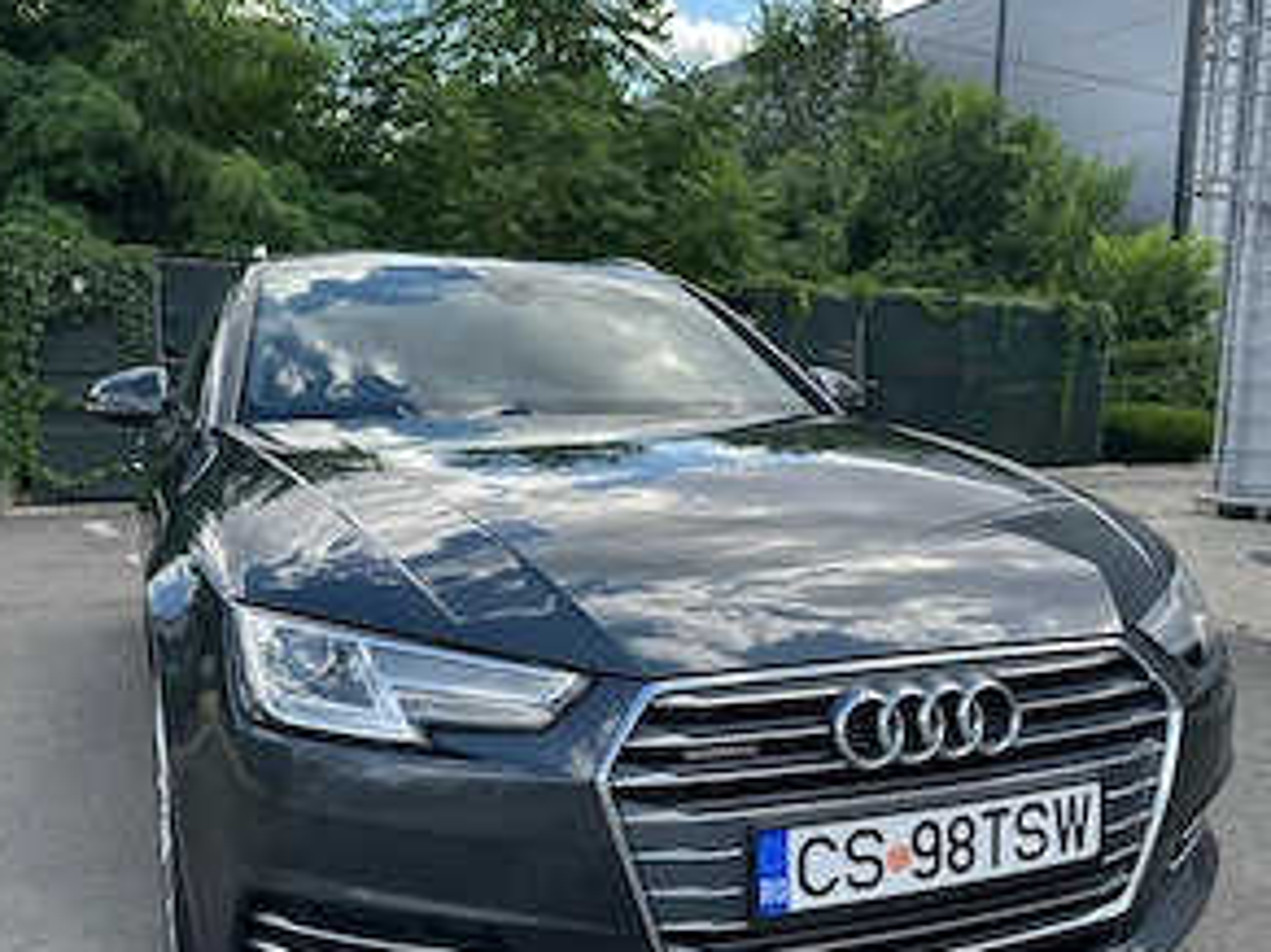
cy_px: 585
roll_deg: -1.2
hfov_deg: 55.4
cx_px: 633
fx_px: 1211
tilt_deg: -8.7
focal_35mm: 33
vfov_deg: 42.6
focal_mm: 6.86
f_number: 1.78
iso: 80
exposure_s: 1/971
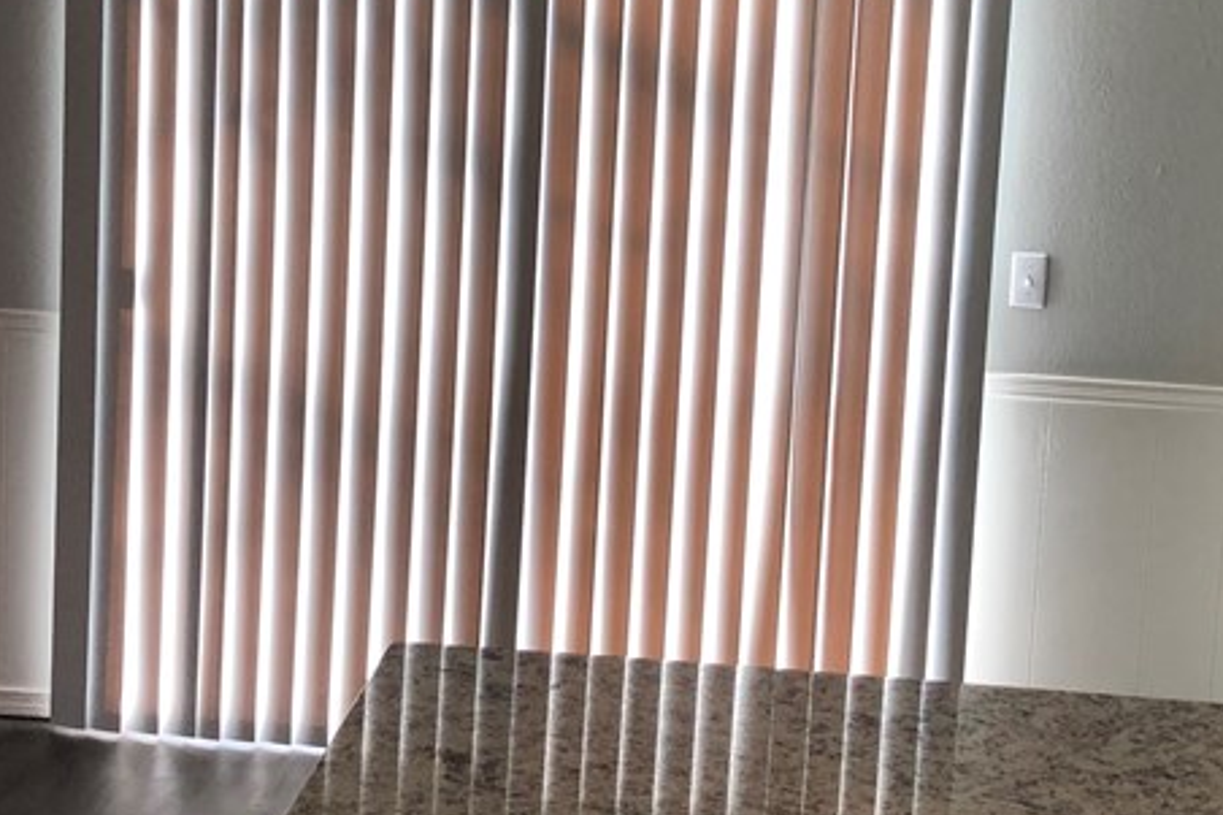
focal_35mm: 66
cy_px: 265
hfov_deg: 30.5
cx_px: 722
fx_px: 2241
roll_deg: -3.9
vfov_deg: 20.5
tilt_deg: -10.8
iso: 25
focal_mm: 3.99
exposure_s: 1/30
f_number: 1.8
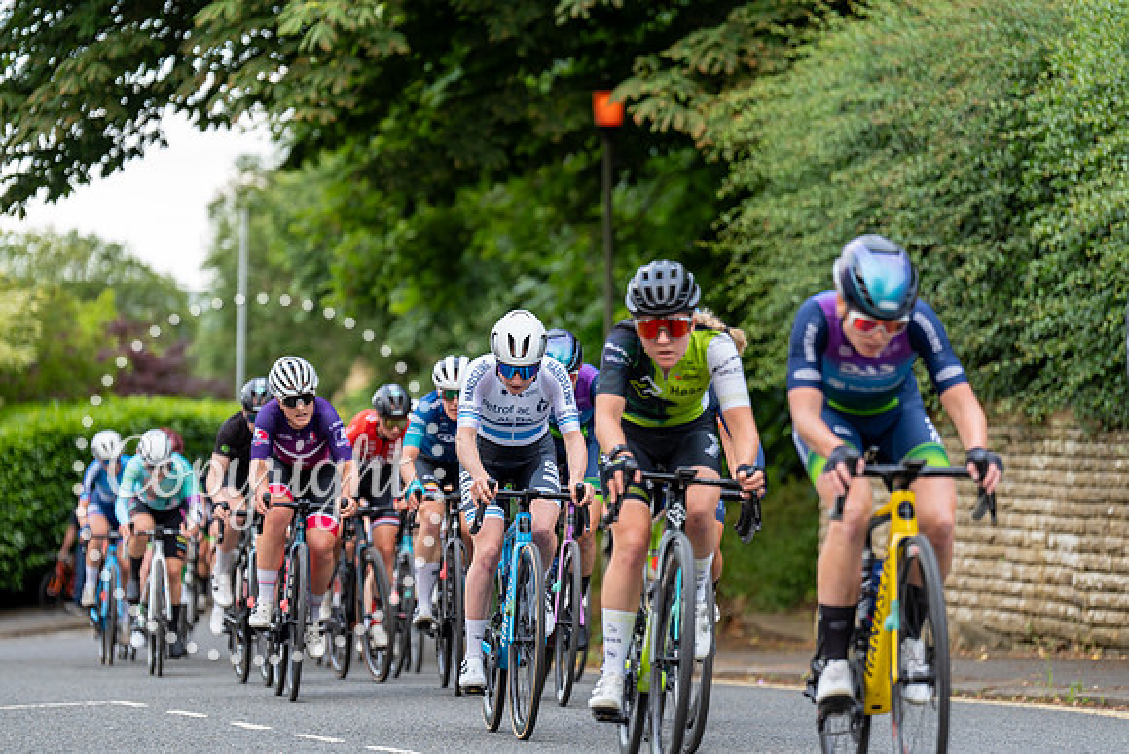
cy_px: 377
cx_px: 564
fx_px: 4329
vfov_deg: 9.9
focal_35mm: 138
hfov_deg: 14.9
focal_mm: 138
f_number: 2.8
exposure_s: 1/500
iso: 640
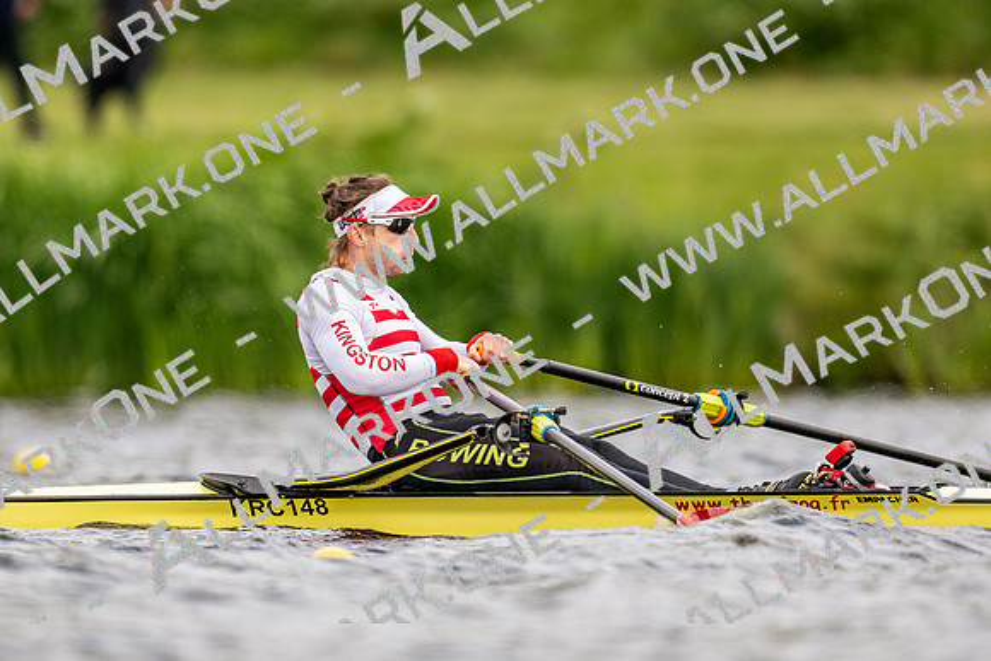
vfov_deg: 1.5
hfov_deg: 2.3
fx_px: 24792
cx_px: 496
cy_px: 330
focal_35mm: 900
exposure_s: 1/2500
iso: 800
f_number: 4
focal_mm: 600
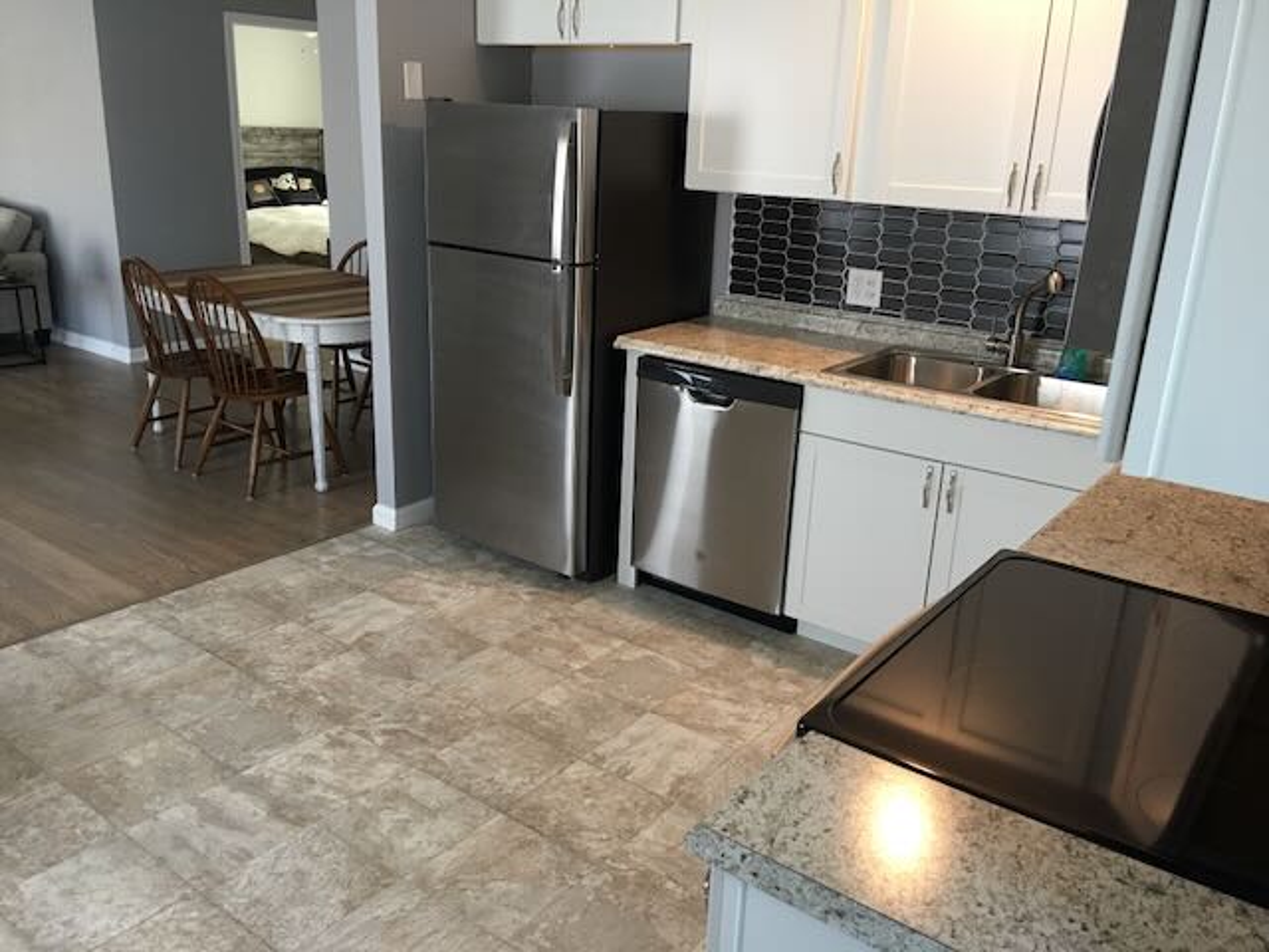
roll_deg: -2.5
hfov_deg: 61.7
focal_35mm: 29
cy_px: 476
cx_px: 634
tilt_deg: -18.5
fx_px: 1063
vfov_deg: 48.2
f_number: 2.2
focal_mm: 4.15
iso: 50
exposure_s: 1/15
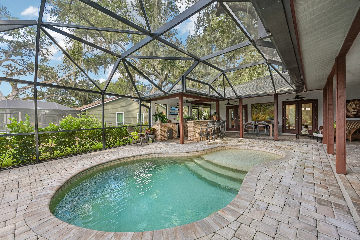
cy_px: 120
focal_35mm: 14
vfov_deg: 81.2
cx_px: 180
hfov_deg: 104.3
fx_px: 140
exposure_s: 1/60
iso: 400
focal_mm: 14
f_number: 8
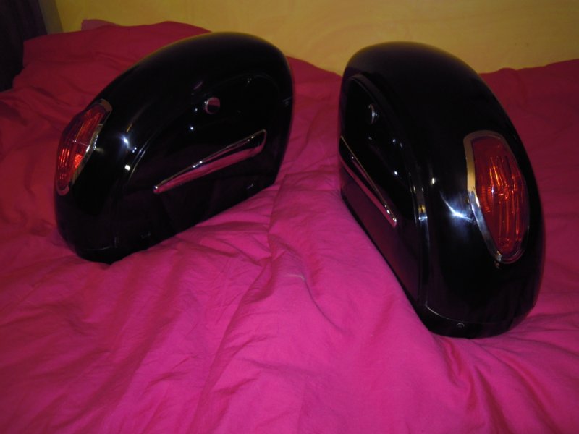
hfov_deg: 63.4
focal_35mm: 28
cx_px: 290
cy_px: 217
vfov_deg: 49.7
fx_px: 468
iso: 200
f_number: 2.7
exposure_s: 1/25
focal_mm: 5
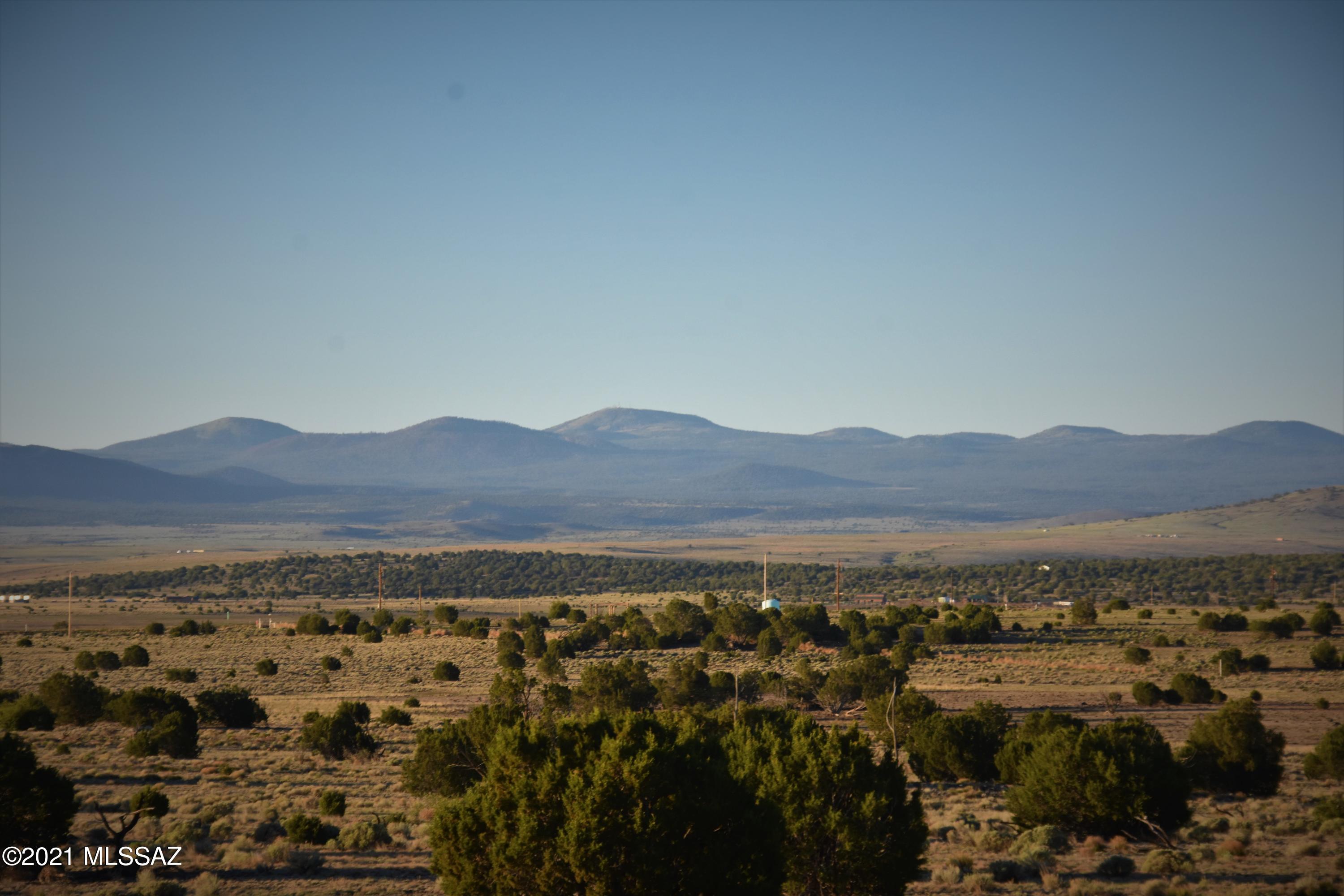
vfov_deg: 9.3
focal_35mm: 147
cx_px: 672
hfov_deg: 14.0
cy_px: 448
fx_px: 5488
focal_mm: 98
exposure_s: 1/500
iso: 500
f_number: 8
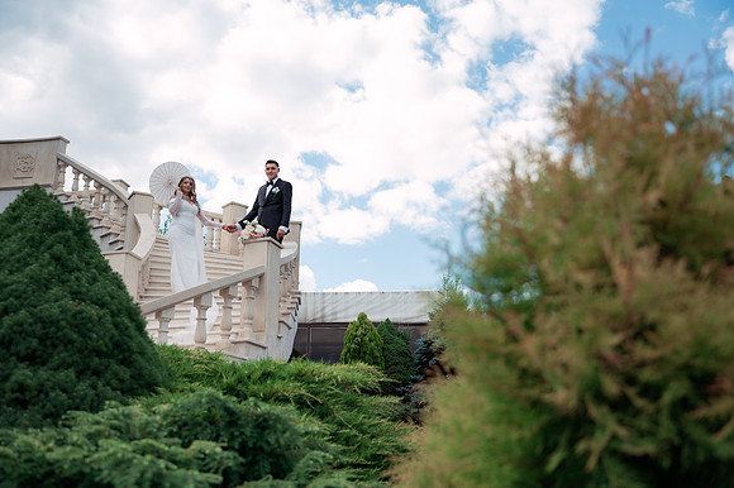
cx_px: 367
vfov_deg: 36.8
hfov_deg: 53.2
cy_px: 244
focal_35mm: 36
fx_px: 734
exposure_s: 1/1250
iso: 160
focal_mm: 36
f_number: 2.8
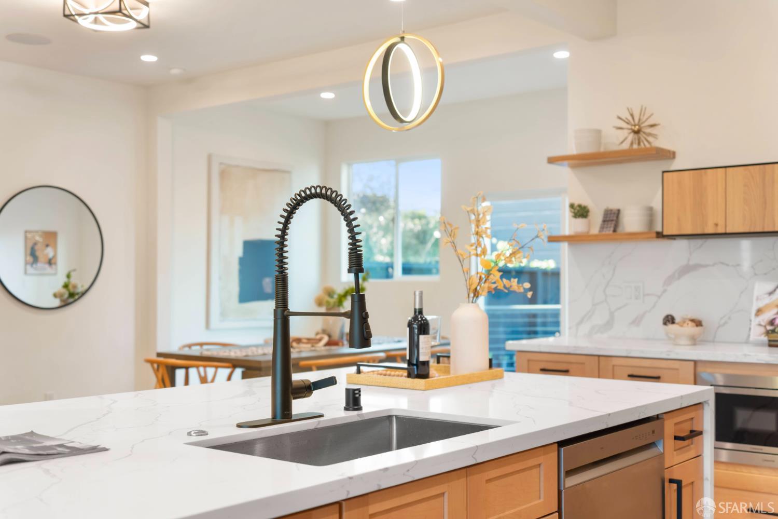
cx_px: 389
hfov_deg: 48.5
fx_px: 864
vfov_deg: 33.4
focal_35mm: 40
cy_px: 260
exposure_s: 1/20
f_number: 3.2
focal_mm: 40
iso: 200
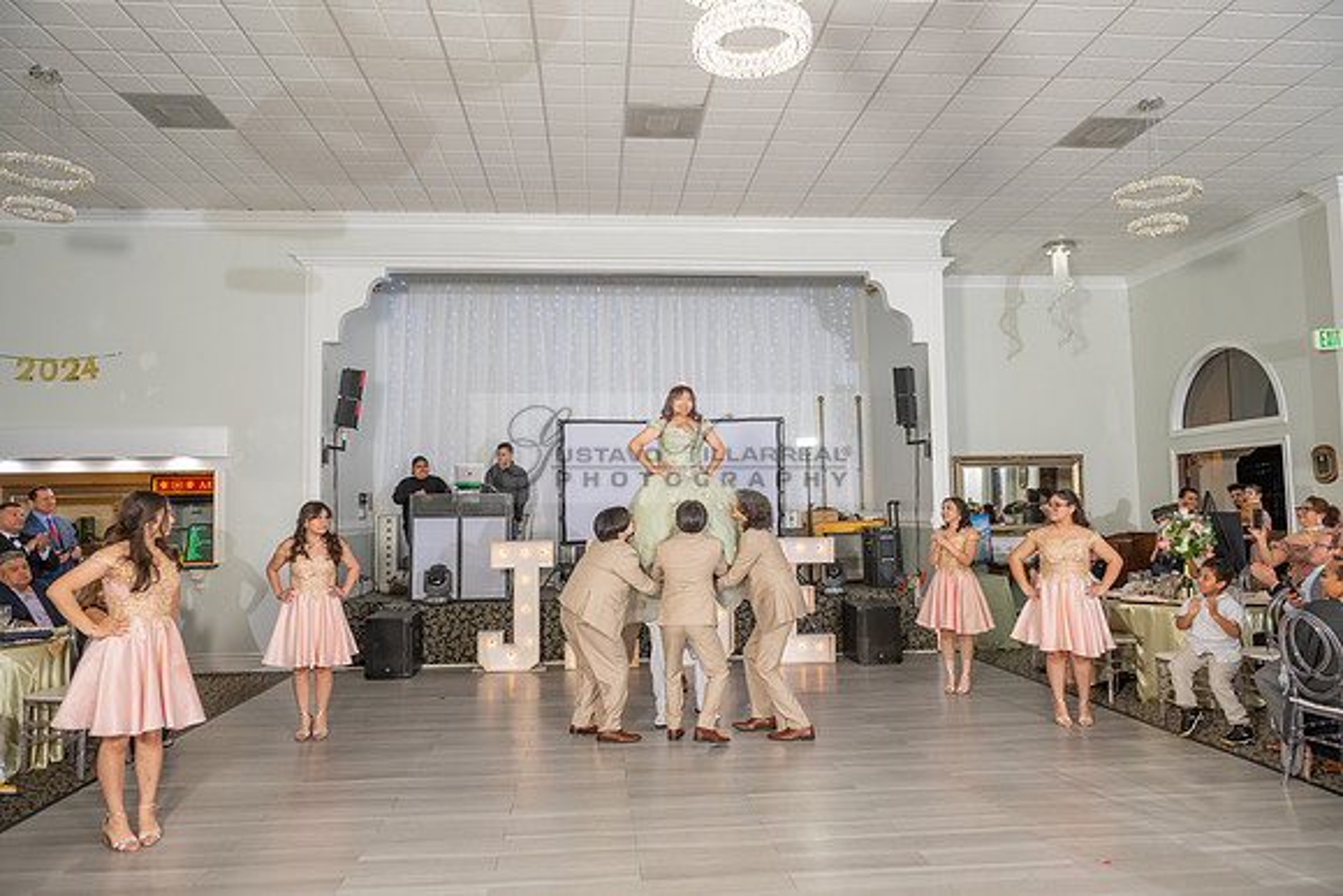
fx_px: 896
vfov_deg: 53.2
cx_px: 672
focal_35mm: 24
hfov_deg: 73.7
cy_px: 448
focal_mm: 24
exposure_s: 1/160
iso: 500
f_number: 3.5
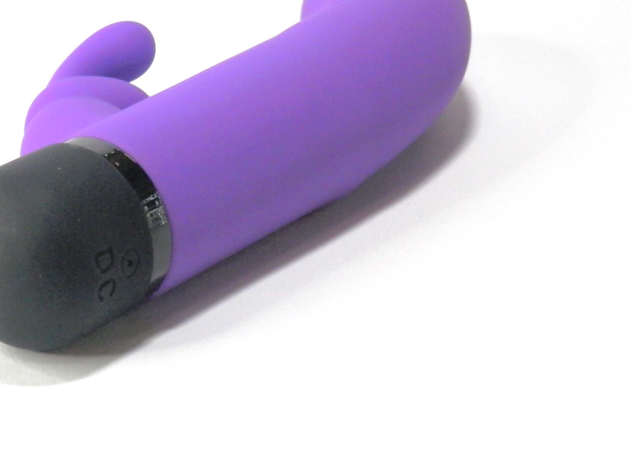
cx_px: 161
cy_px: 146
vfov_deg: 13.2
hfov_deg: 17.5
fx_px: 2041
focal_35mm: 112
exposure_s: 1/80
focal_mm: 13.1
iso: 200
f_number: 4.5
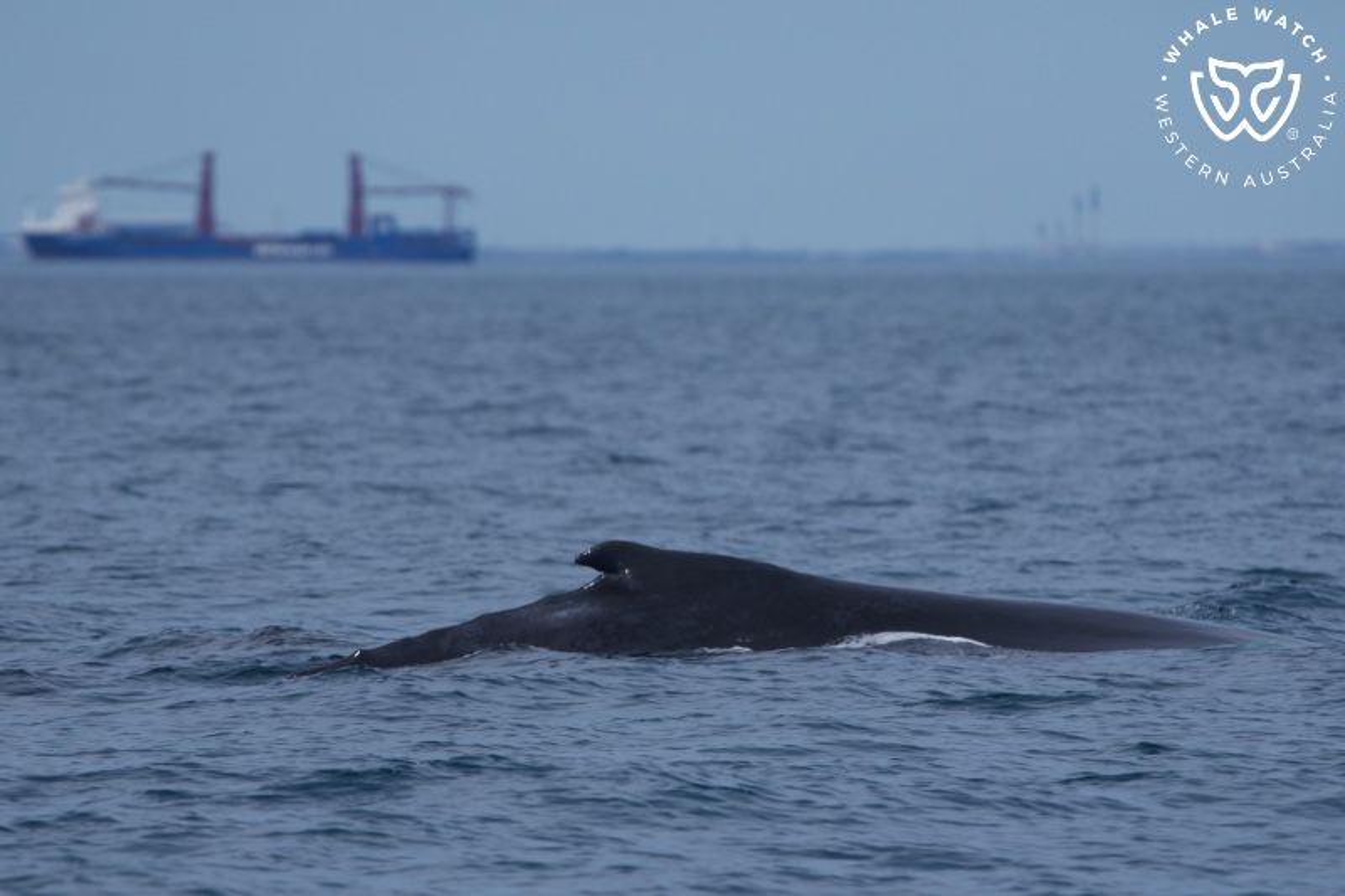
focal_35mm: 600
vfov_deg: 2.3
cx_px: 672
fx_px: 22411
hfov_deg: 3.4
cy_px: 448
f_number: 8
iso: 640
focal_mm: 600
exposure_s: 1/3200
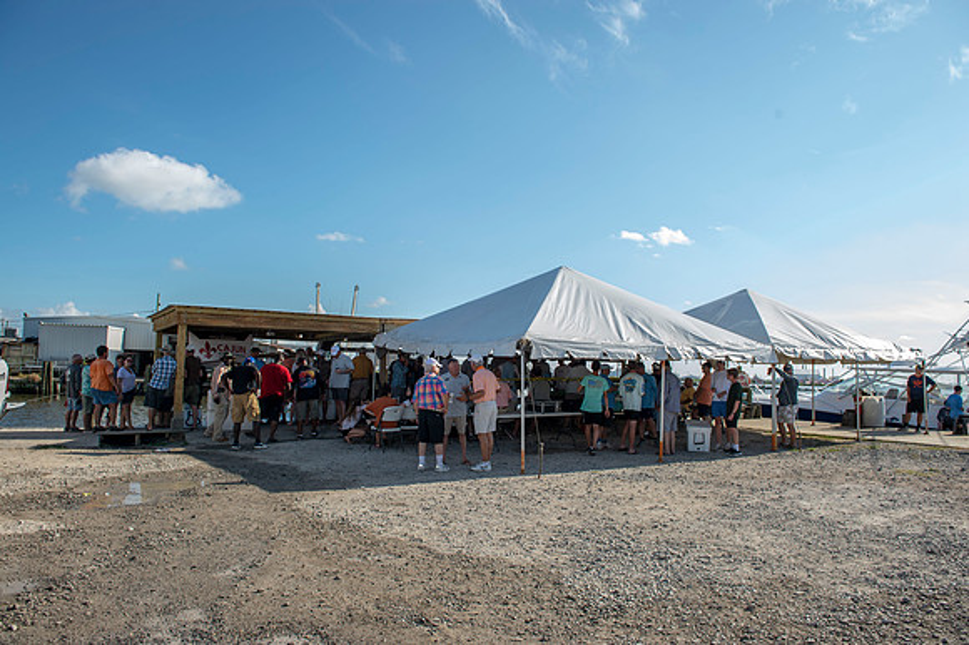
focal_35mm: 24
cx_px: 484
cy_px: 322
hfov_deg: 73.8
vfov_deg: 53.1
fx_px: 646
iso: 50
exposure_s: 1/160
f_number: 7.1
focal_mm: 24
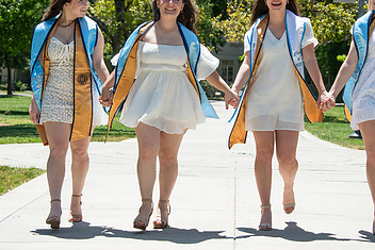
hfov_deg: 18.2
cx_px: 224
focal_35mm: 112
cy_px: 92
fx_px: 1167
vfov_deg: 12.2
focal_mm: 68
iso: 500
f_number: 5.6
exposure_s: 1/2500
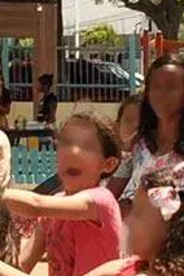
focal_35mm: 109
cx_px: -100
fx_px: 836
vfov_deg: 18.2
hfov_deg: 11.9
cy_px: -14
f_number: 5.6
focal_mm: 18
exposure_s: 1/640
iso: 200
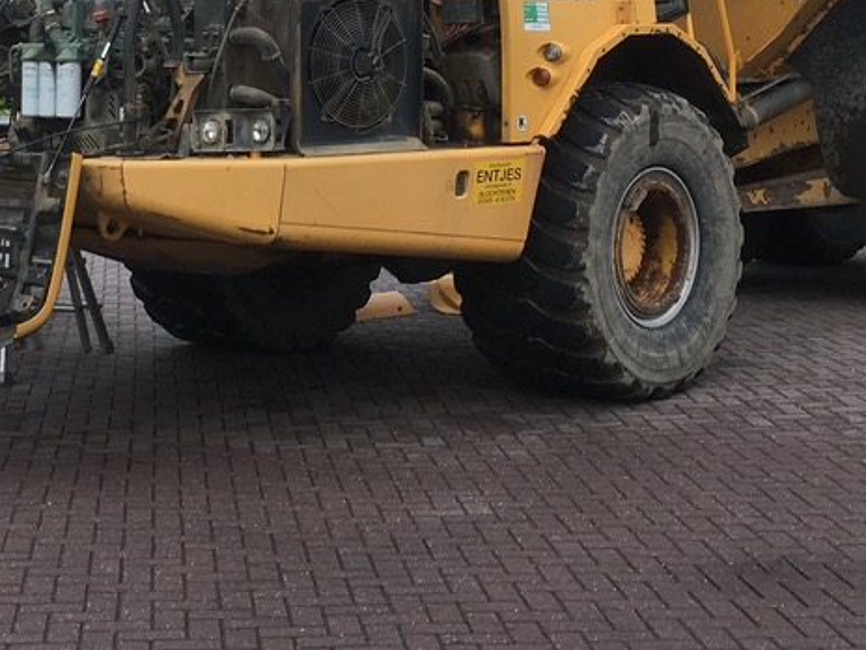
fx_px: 2001
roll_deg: +0.0
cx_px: 149
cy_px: 114
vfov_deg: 18.2
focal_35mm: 80
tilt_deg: -2.6
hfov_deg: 24.0
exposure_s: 1/754
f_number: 2.2
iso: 25
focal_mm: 4.15
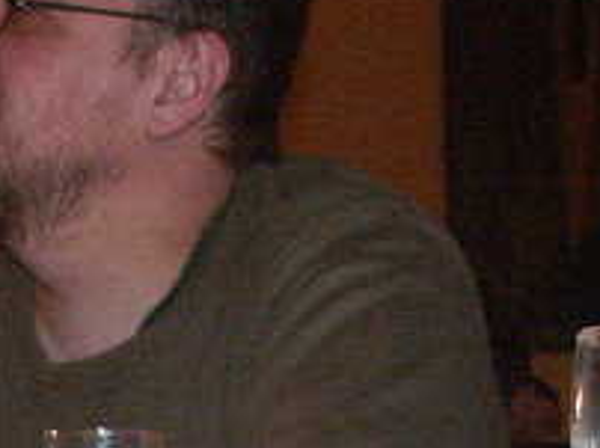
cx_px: -154
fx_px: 2199
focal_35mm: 127
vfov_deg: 11.4
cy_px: 561
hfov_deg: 14.9
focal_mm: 8.27
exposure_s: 1/45
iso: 800
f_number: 4.5
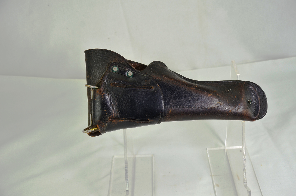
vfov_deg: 28.0
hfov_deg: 41.2
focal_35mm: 48
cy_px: 98
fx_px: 394
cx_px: 148
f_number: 5.6
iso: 200
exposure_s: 1/125
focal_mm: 32
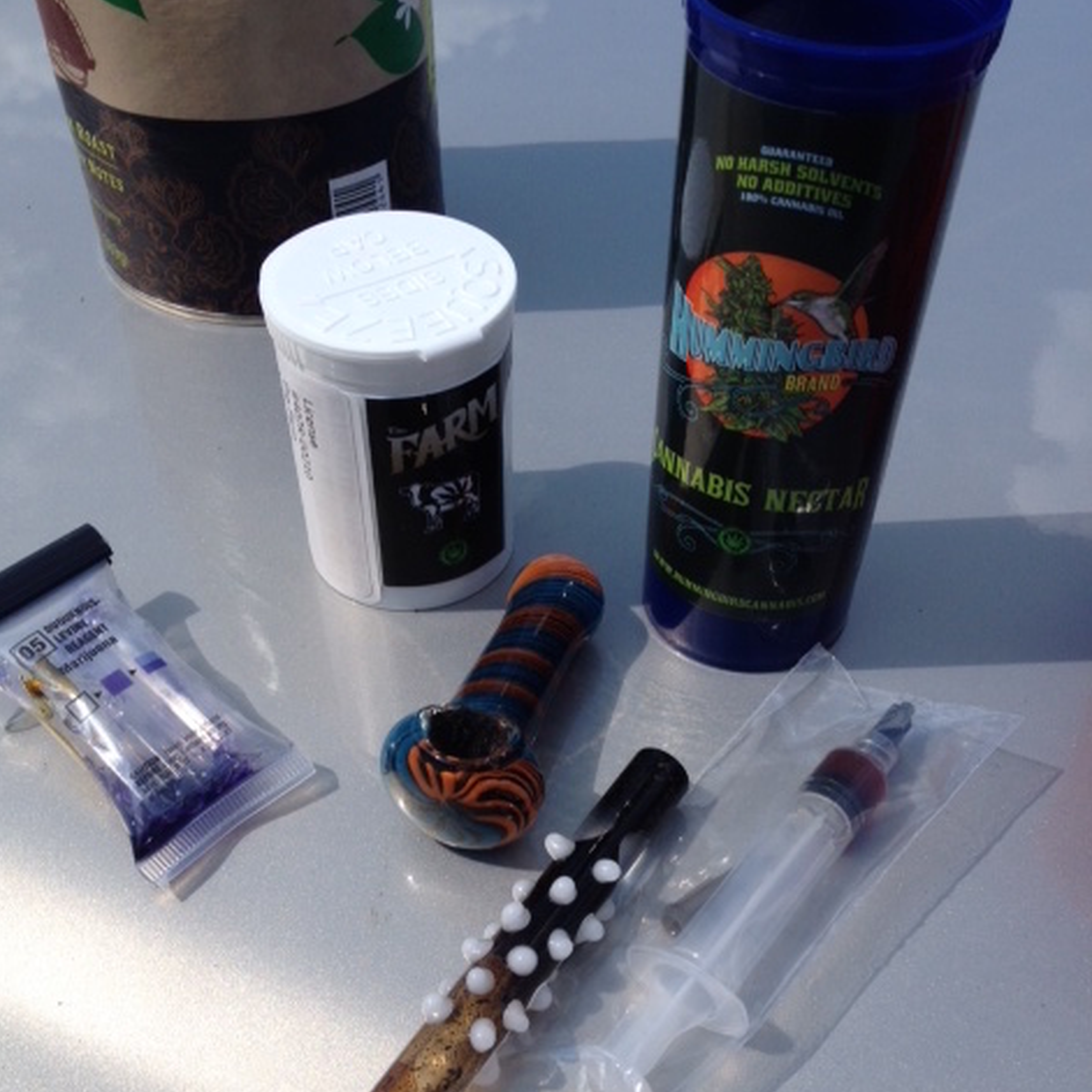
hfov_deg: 40.0
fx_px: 1499
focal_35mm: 42
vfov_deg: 39.7
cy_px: 698
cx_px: 538
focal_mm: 4.28
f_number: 2.4
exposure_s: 1/1905
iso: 50
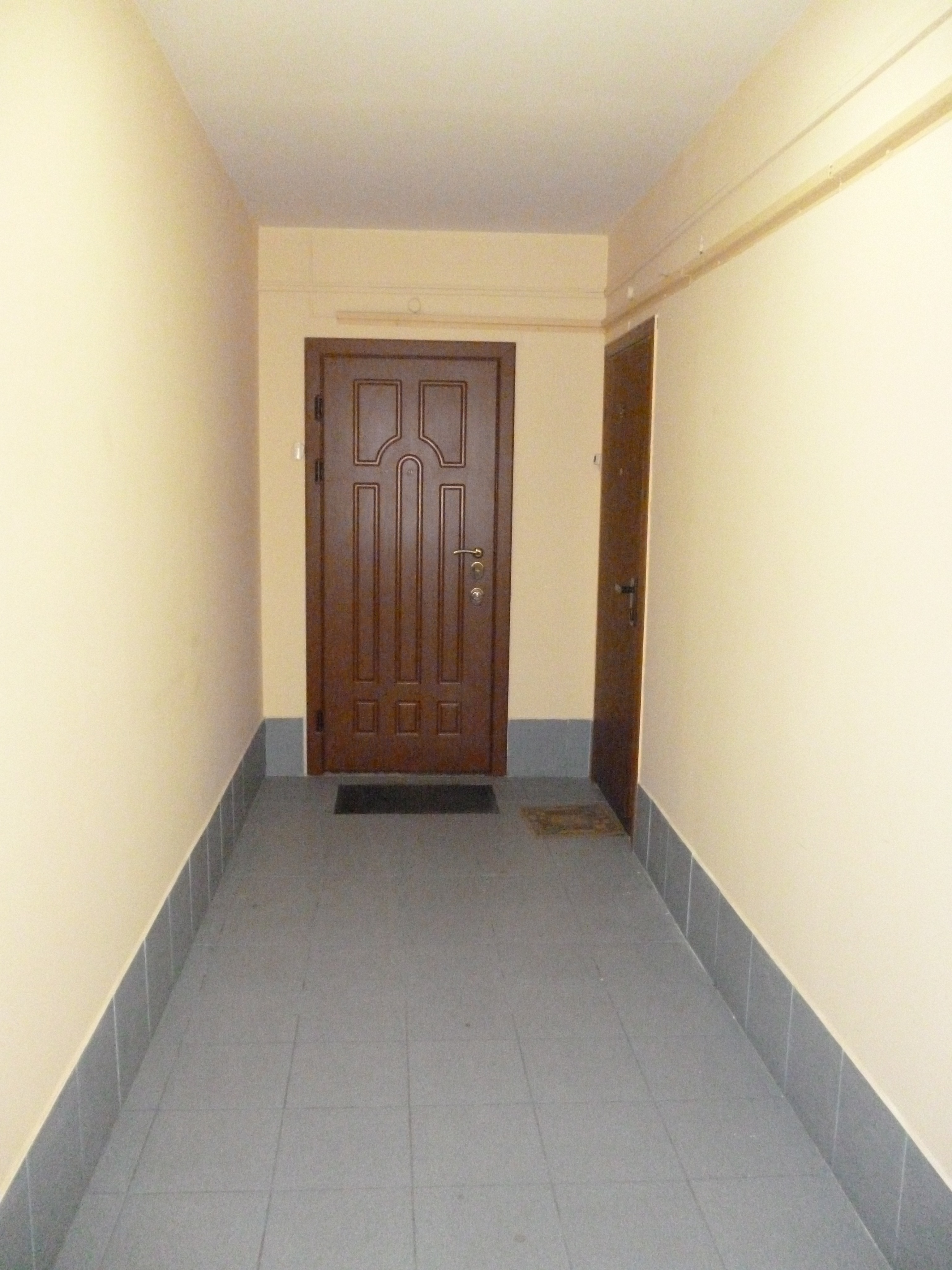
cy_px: 635
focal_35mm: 28
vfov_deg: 63.4
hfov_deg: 49.7
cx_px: 476
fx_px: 1027
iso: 1250
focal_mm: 5
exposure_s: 1/60
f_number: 3.1
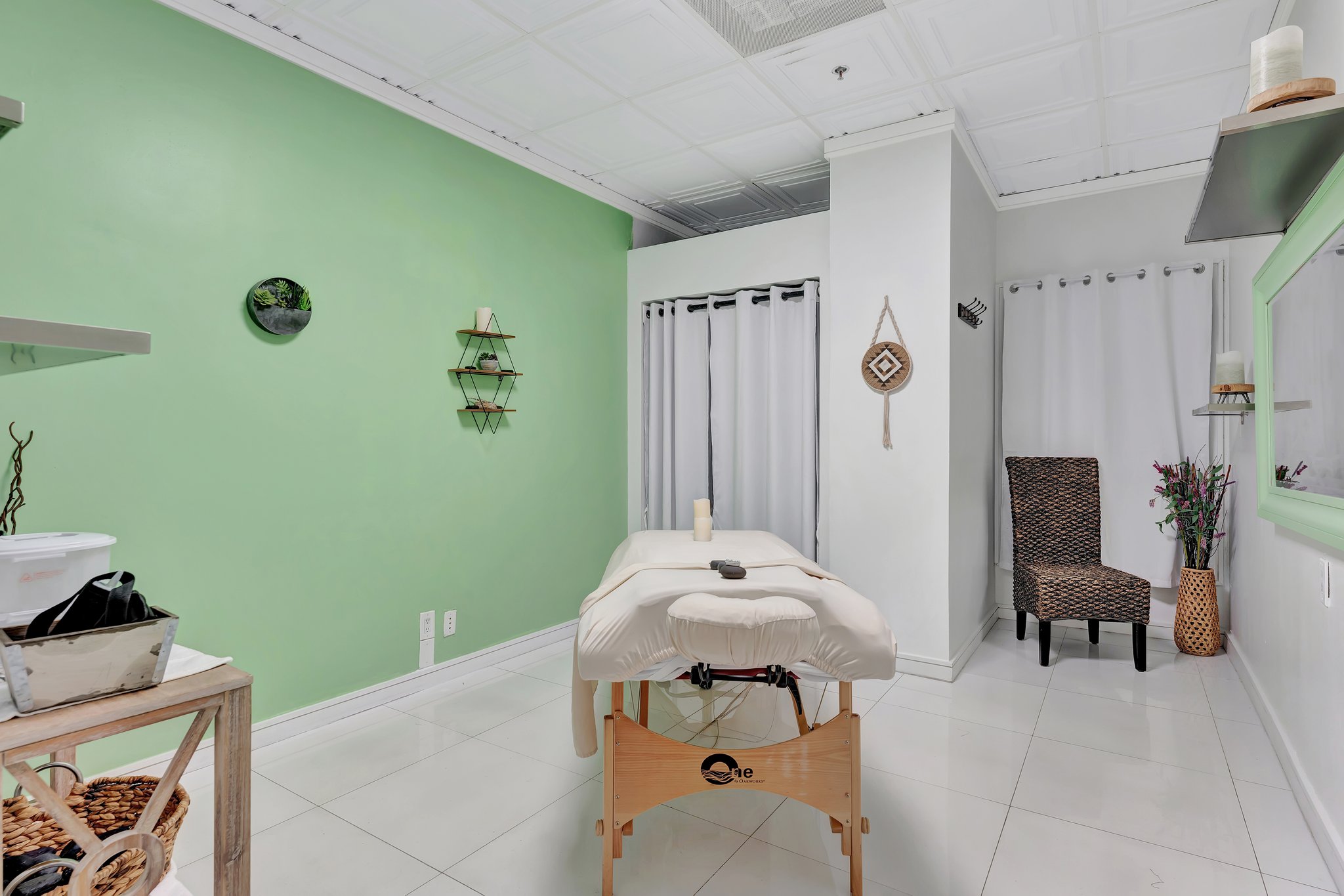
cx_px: 672
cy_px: 448
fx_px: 668
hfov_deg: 90.3
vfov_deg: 67.7
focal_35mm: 18
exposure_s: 1/4
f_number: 8
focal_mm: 17.9
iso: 400
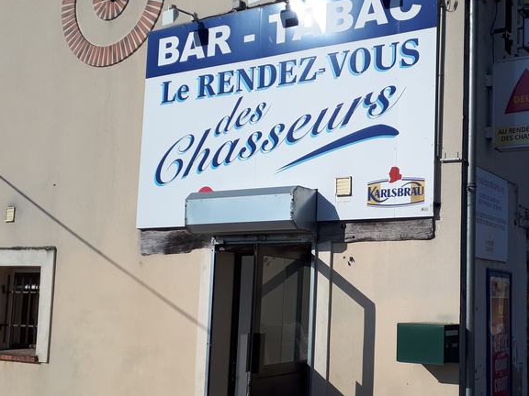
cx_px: 400
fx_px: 688
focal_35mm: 45
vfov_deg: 32.2
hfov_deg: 40.8
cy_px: 217
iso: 40
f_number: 1.9
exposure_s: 1/3344
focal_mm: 3.6
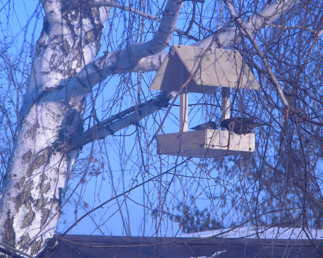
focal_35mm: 191
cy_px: 129
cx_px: 151
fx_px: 1826
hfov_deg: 10.1
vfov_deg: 8.1
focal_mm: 33.1
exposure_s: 1/487
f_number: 5.2
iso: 193
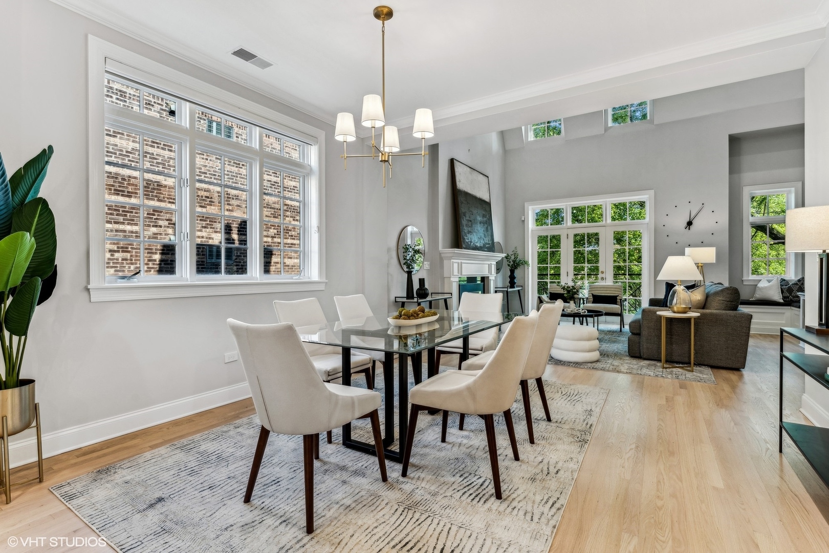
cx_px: 414
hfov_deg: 96.7
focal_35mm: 16
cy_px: 276
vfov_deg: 73.7
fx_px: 368
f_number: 8
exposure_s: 1/25
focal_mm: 16
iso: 320
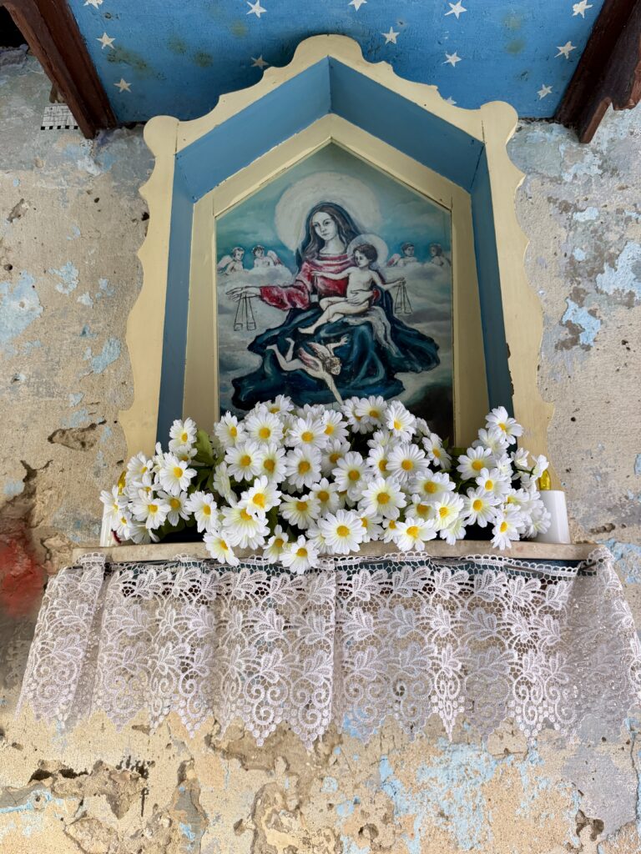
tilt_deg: +17.7
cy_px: 427
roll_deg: -1.6
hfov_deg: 56.8
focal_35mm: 24
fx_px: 593
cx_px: 320
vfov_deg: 71.6
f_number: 1.78
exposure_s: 1/71
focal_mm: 6.76
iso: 200
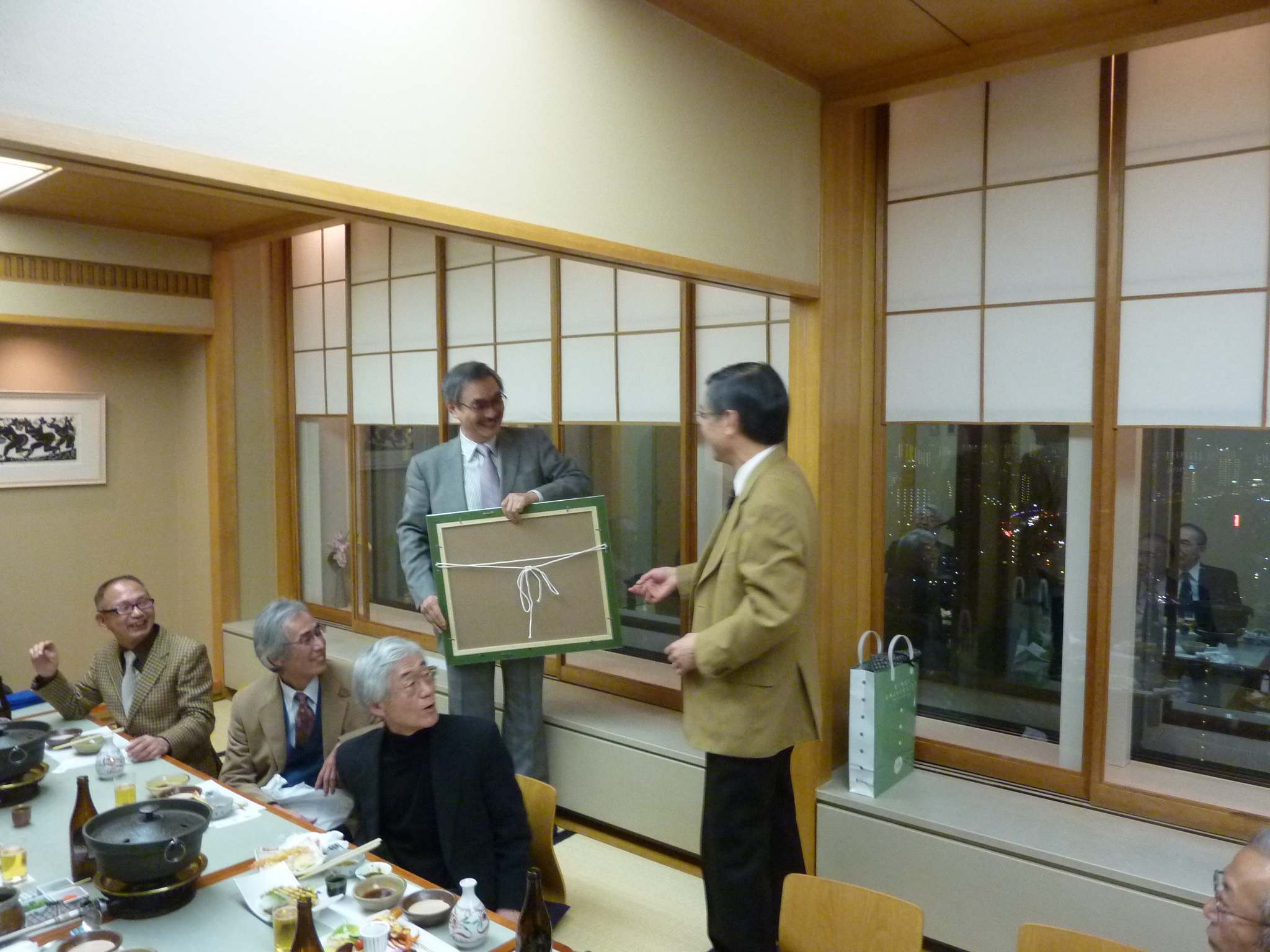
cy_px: 476
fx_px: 917
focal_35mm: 25
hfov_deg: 69.4
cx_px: 635
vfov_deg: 54.9
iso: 400
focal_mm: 4.1
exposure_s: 1/15
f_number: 3.3
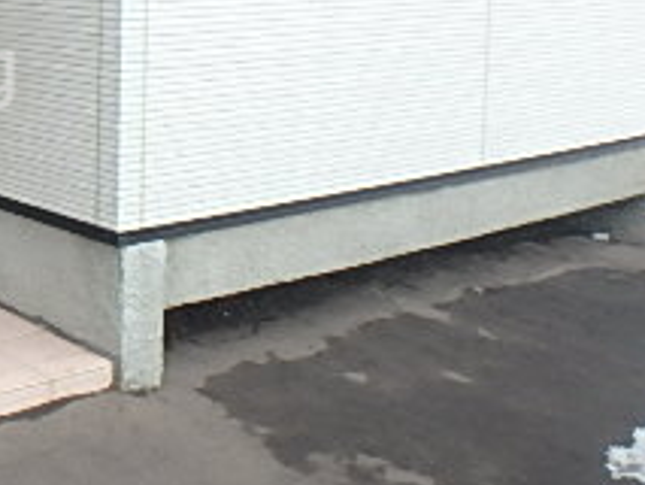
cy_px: 73
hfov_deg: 26.4
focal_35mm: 63
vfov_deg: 22.9
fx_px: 1175
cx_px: -176
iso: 200
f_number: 3.5
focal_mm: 3.7
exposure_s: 1/250
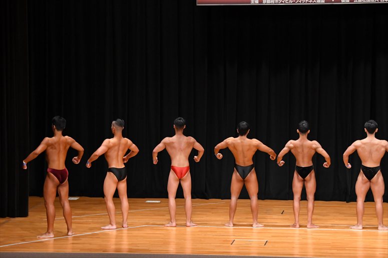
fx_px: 1454
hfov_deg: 15.2
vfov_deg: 10.2
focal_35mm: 135
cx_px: 194
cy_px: 129
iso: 4000
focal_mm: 90
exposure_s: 1/400
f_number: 5.6
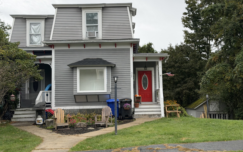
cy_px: 68
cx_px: 122
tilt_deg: +4.7
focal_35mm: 52
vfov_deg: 24.9
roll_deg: +1.3
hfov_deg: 38.9
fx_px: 344
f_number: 1.78
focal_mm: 6.76
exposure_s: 1/1041
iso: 100
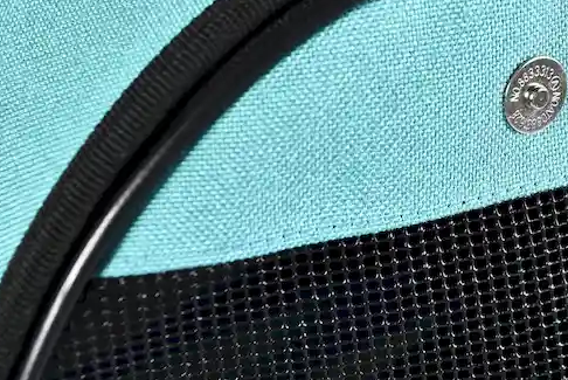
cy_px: 99
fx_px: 2274
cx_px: 529
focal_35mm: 144
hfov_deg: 14.1
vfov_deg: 9.5
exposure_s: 1/125
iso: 320
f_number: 9
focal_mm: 70
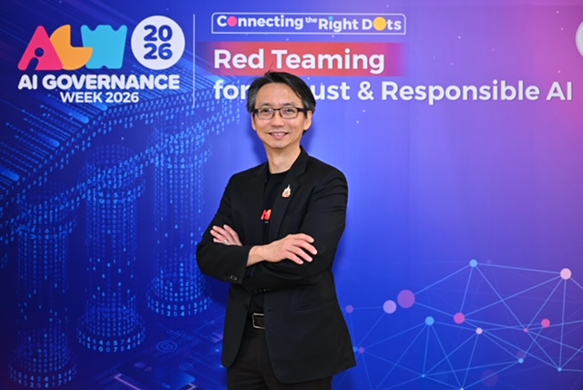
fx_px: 713
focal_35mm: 44
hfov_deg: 44.5
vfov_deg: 30.6
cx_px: 292
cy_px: 195
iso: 1000
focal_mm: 44
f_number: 4
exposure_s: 1/125
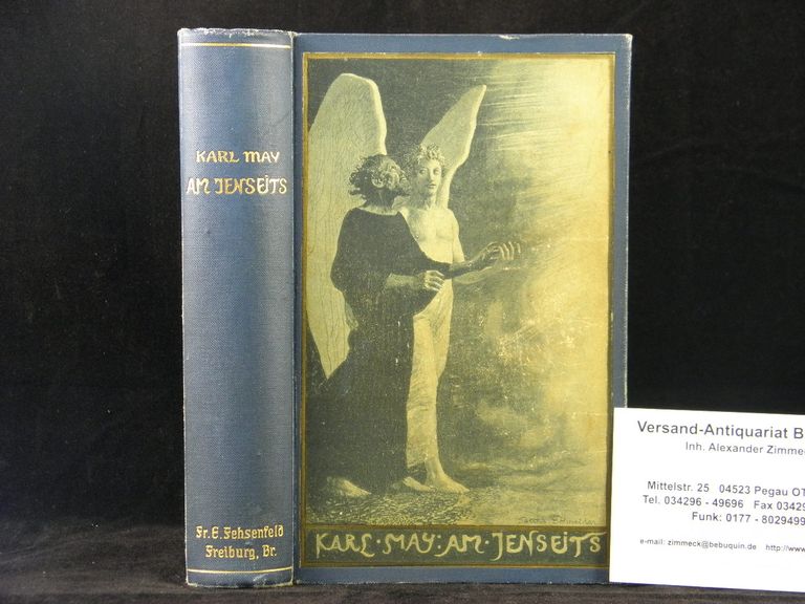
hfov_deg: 22.0
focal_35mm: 89
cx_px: 402
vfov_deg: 16.6
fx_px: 2070
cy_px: 302
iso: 200
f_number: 4.5
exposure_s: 1/8
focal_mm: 16
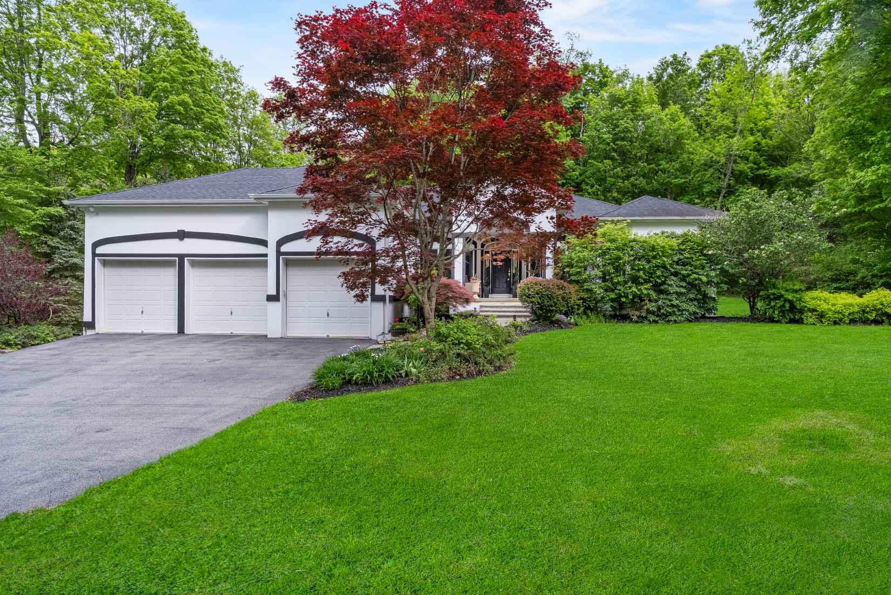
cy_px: 298
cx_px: 446
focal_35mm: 21
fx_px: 520
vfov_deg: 59.5
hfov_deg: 81.2
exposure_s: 1/180
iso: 500
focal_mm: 13.9
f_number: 9
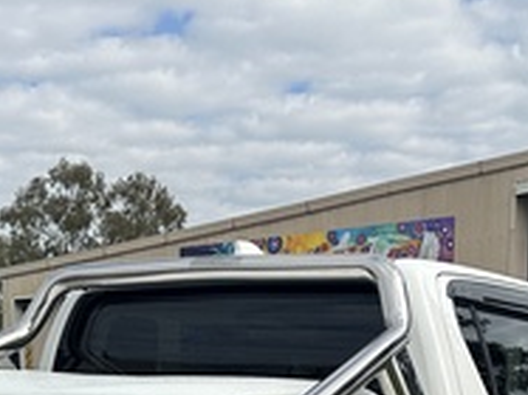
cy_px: 567
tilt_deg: -4.9
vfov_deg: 16.6
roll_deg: +2.0
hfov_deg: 23.7
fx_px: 1250
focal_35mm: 82
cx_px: 155
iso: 80
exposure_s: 1/4348
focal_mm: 6.86
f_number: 1.78
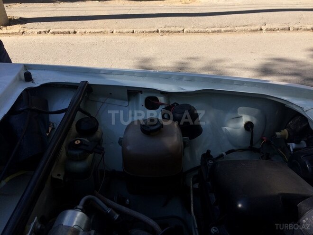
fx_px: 262
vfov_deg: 48.2
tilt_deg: -33.7
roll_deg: +0.2
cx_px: 156
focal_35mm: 29
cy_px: 118
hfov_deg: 61.7
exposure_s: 1/977
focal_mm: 4.15
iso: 32
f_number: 2.2
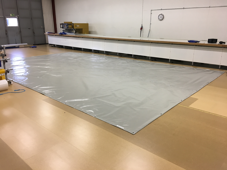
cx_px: 114
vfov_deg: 48.2
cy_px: 85
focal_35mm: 29
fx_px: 190
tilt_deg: -18.0
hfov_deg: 61.7
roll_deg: +0.3
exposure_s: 1/33
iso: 50
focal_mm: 4.15
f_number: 2.2
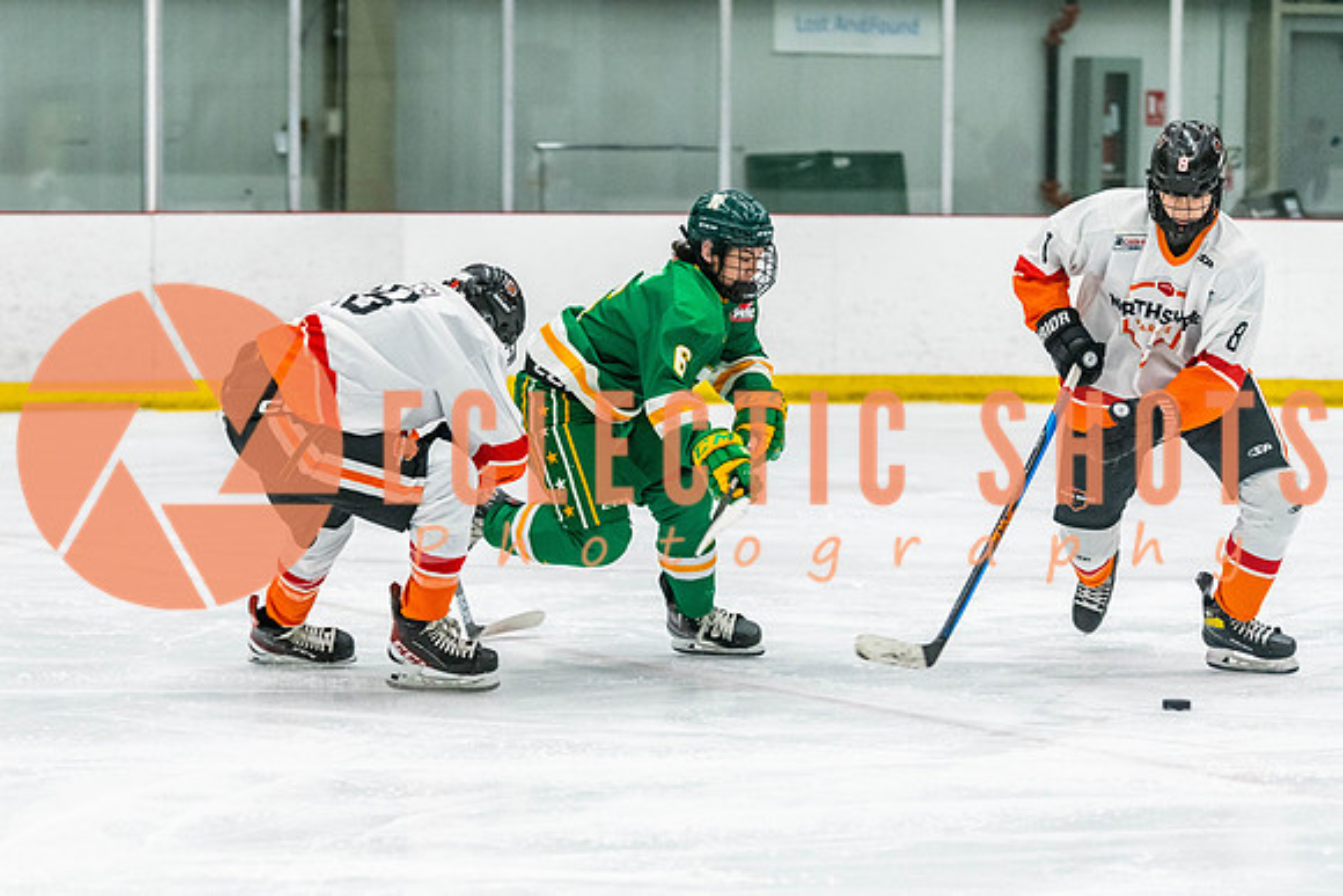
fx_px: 5431
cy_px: 557
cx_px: 439
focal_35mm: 146
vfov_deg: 9.4
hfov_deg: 14.1
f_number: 2.8
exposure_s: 1/640
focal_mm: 105
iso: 1600
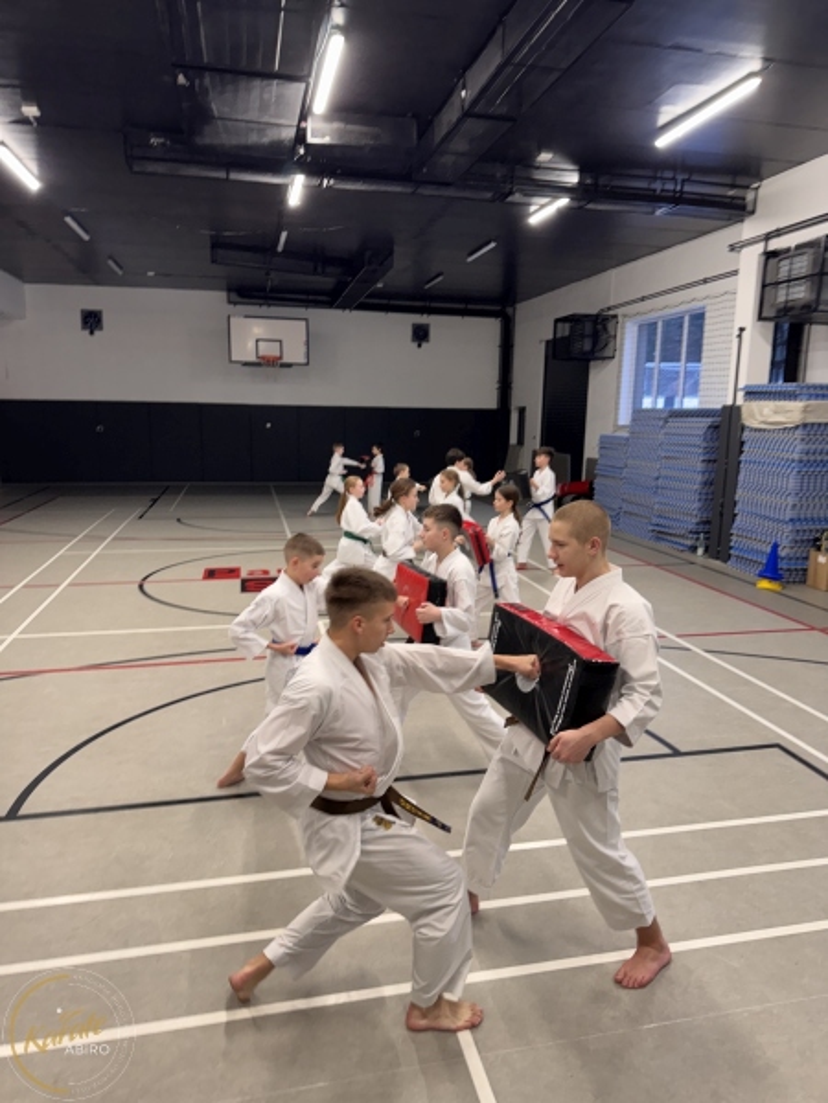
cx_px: 414
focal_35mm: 24
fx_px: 765
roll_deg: -1.0
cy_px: 552
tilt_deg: -7.7
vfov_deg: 71.6
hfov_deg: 56.8
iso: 200
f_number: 1.78
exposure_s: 1/100
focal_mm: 6.76
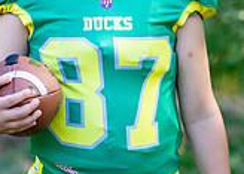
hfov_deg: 9.1
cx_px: 119
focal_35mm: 221
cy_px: 39
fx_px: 1531
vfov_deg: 6.5
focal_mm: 50
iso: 100
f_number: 1.2
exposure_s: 1/1000
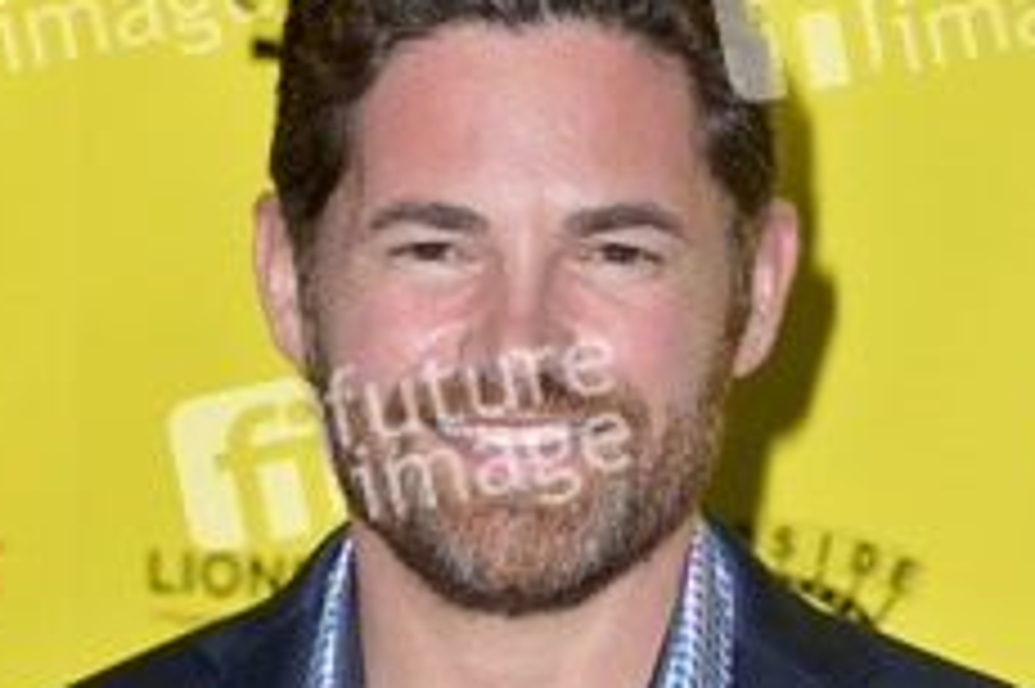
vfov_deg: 6.8
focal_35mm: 202
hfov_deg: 10.2
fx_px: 5803
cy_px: 670
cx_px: 533
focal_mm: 116
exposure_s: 1/250
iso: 250
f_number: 6.3
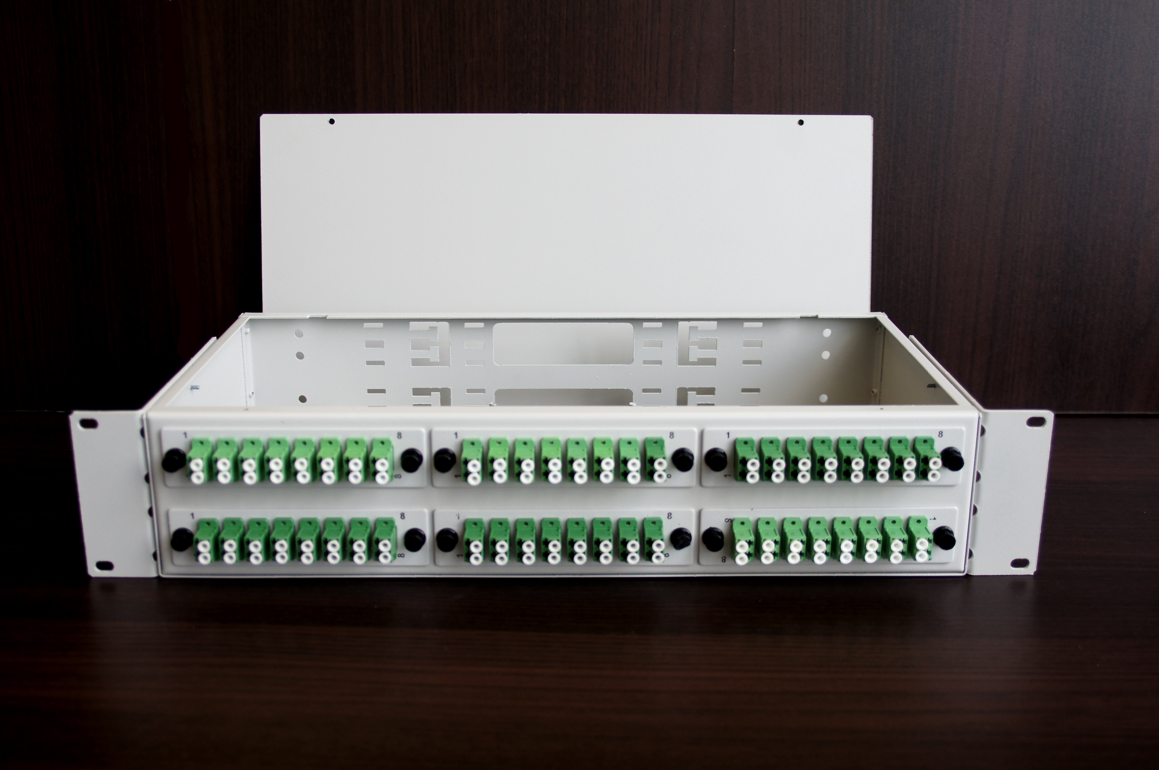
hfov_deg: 49.6
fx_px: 1254
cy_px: 385
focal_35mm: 39
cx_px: 580
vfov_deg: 34.1
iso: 200
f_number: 4
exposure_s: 1/50
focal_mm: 26
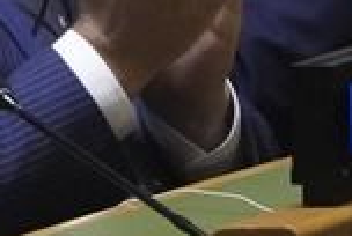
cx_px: -704
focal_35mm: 4029
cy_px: -158
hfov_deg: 0.5
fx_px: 39472
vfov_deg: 0.3
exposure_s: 1/160
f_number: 5.6
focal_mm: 400
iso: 8000
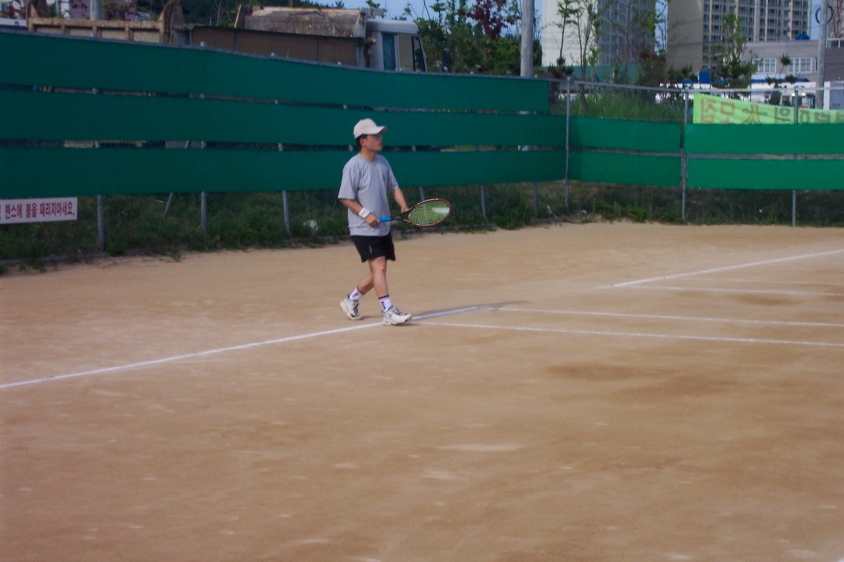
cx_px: 422
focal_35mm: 81
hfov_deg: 25.1
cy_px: 281
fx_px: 1899
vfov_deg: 16.9
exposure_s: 1/125
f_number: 13
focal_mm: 16.4
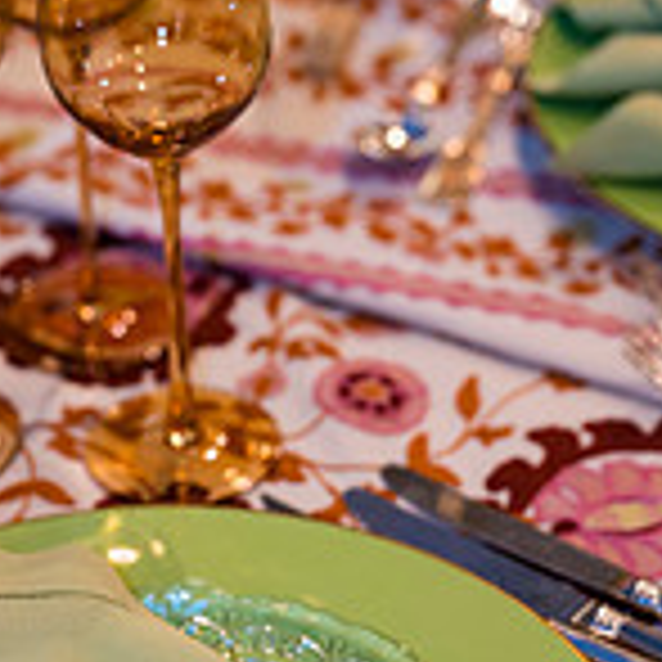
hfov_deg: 12.1
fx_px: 3094
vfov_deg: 12.1
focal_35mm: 143
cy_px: 635
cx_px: 63
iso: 280
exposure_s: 1/125
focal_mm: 55
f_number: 2.2
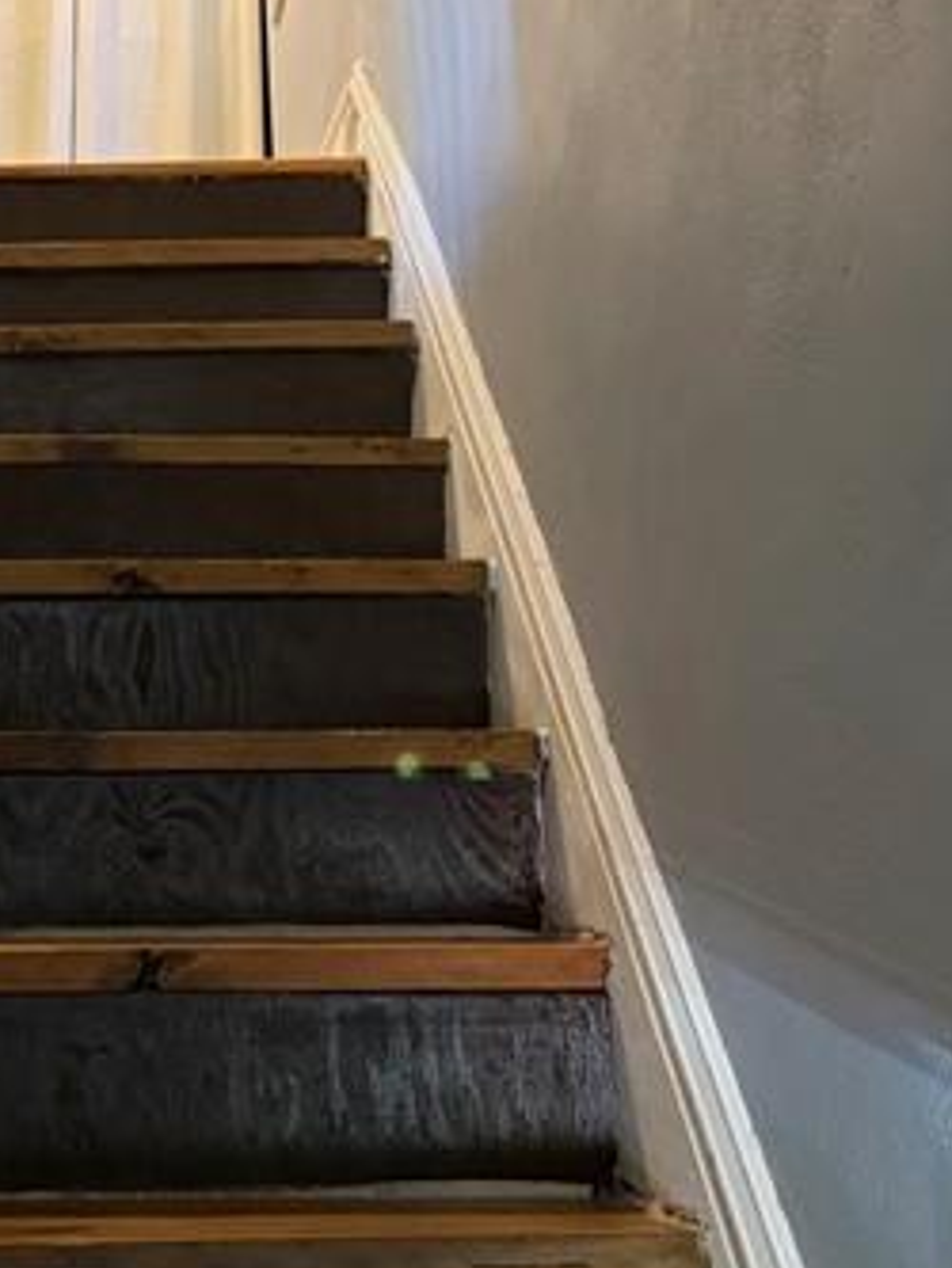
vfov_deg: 30.1
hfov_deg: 23.9
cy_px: 23
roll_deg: +0.0
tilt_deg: +21.3
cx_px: 137
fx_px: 2199
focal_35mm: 60
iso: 500
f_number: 1.6
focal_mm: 5.96
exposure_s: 1/60
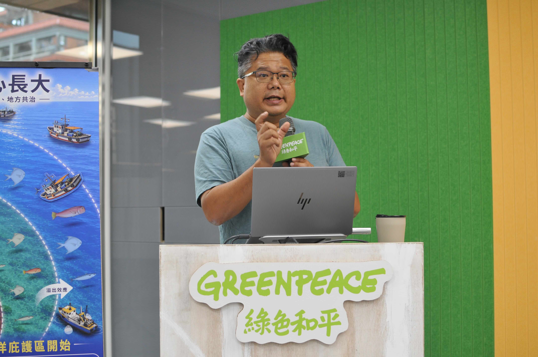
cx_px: 269
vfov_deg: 25.7
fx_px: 784
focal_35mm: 52
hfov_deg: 37.9
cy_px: 178
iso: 400
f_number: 2.8
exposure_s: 1/100
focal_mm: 35
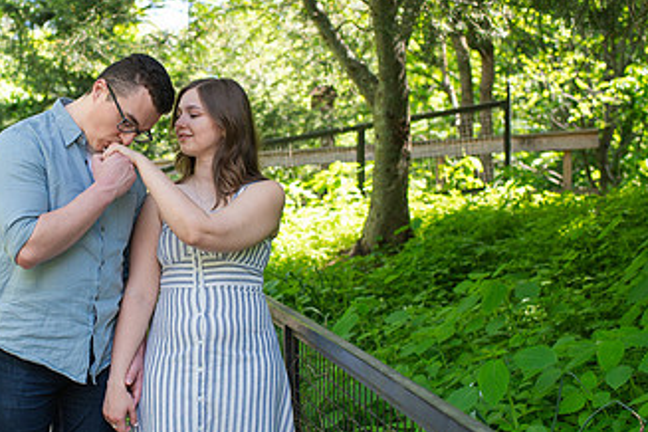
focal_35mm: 67
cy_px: 219
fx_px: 1206
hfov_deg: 29.3
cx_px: 117
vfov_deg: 20.3
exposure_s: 1/400
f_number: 3.2
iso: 280
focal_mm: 35
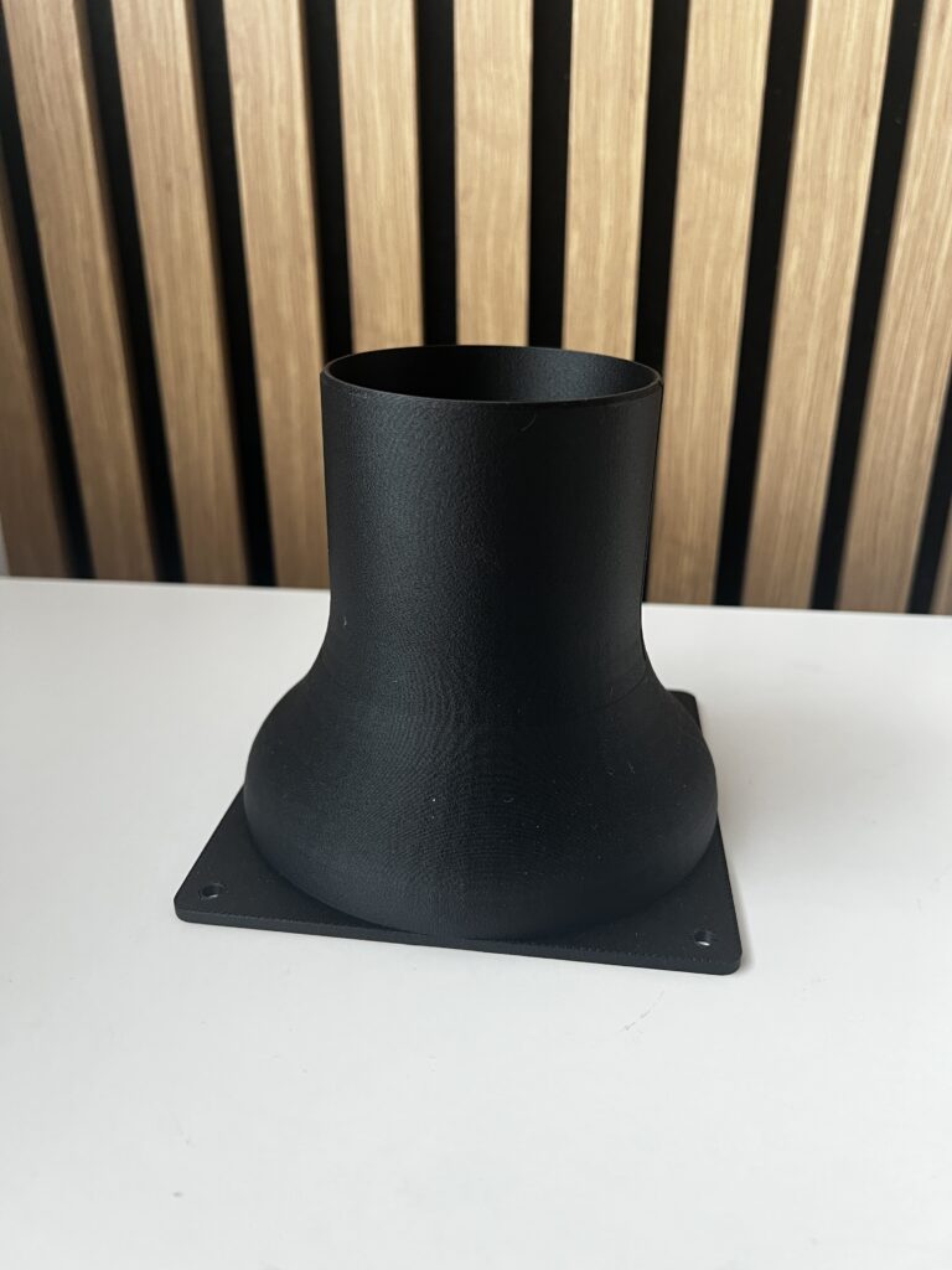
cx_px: 476
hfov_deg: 53.1
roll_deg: +0.5
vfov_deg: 67.3
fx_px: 953
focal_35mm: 26
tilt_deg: -24.0
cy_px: 635
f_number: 1.5
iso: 160
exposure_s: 1/60
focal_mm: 5.7
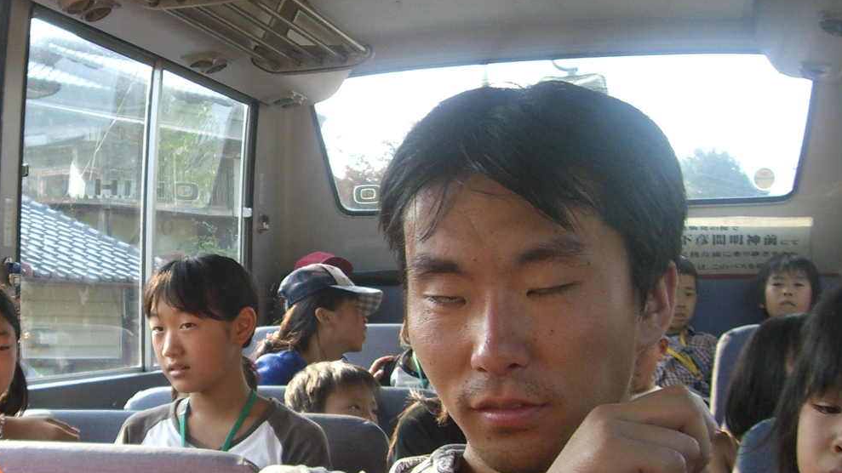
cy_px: 255
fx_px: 1496
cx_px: 185
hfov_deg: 30.8
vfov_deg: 18.0
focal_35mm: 67
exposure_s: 1/250
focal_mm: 6.2
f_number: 2.7
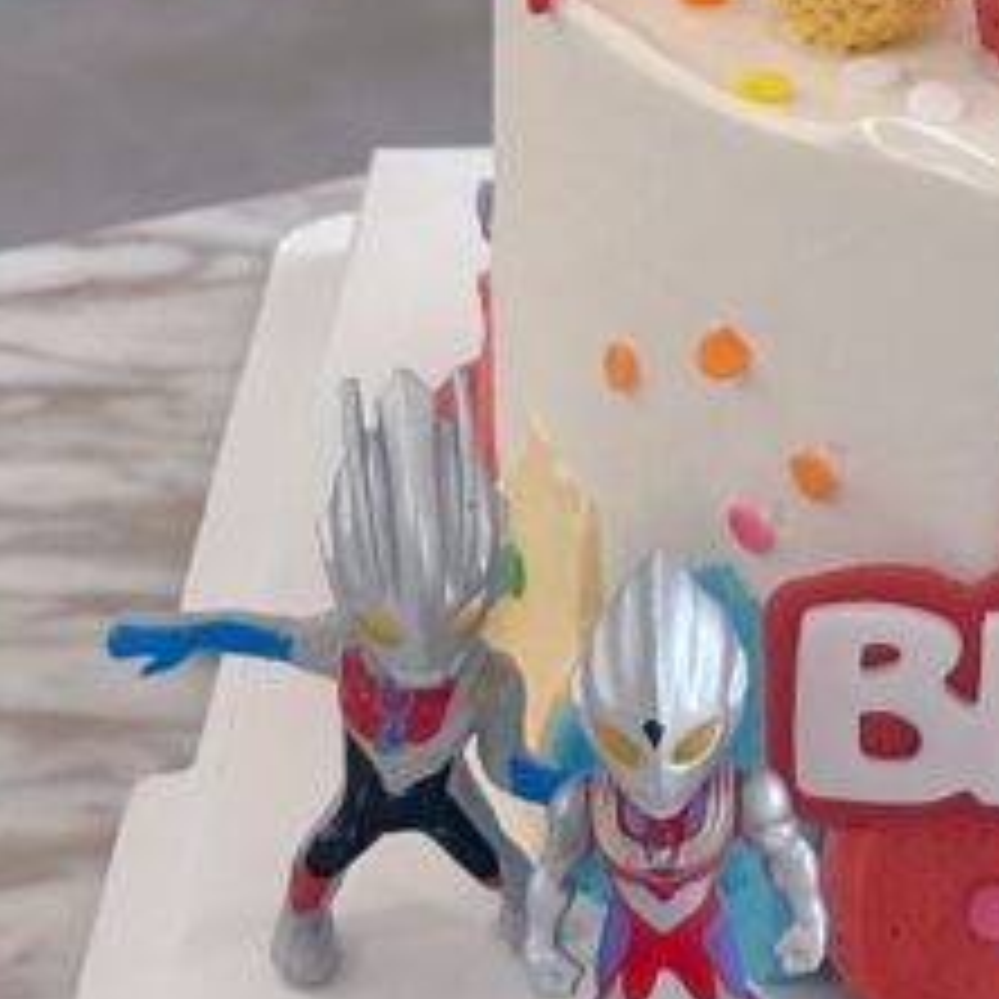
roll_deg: -1.2
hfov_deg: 8.8
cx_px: 1354
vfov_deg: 8.8
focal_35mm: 196
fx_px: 6400
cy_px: -279
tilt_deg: -18.9
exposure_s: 1/50
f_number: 1.78
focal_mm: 6.86
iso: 80
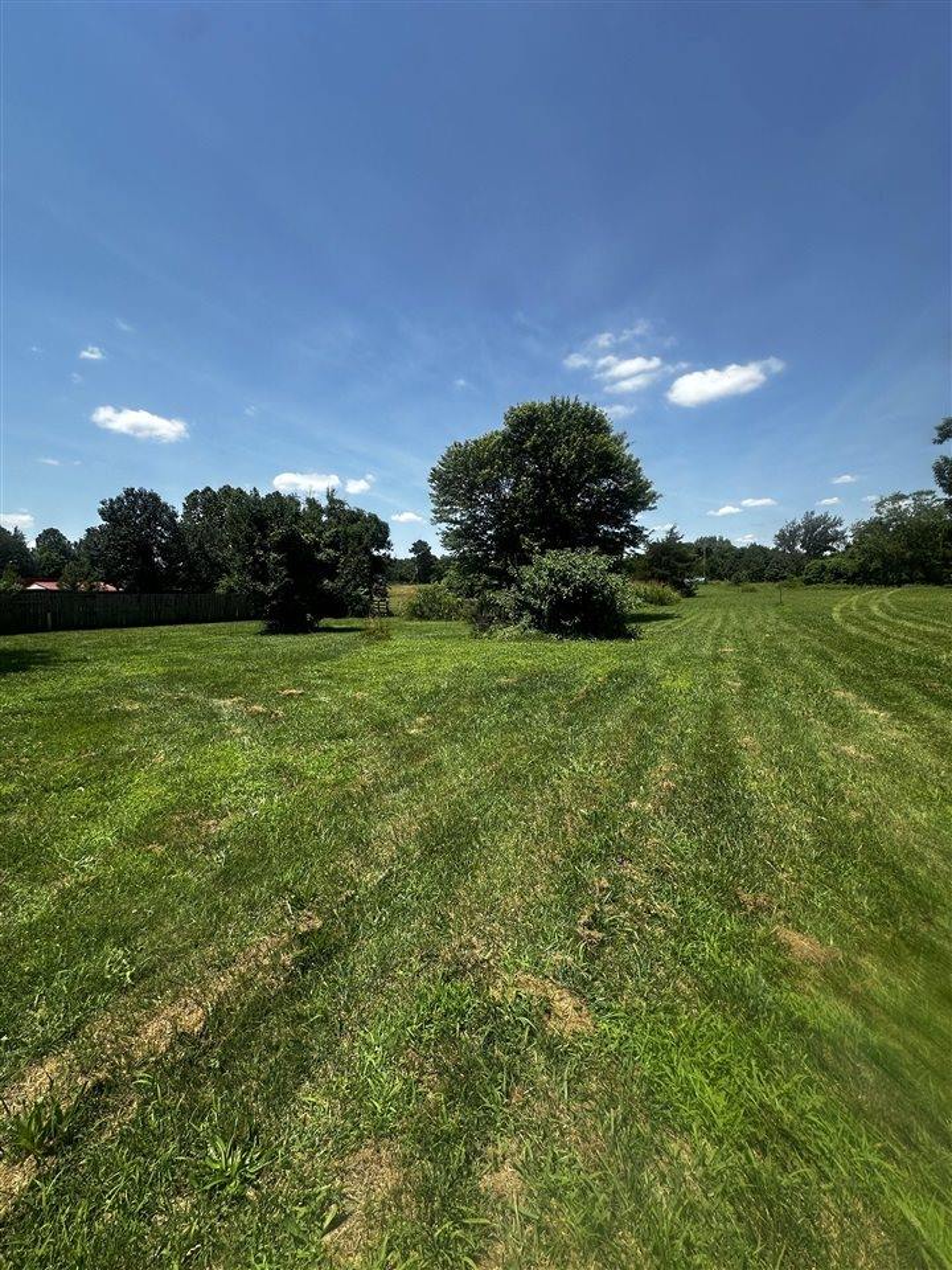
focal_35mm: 14
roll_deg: -1.9
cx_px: 476
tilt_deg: -5.3
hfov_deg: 85.7
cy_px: 635
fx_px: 513
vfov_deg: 102.1
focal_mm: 2.22
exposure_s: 1/1383
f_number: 2.2
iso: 40
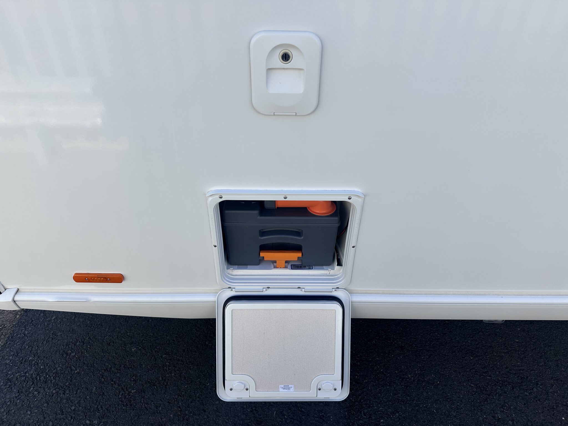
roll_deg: -2.3
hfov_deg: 71.6
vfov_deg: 56.8
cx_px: 284
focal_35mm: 24
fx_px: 394
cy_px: 213
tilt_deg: -34.5
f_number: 1.78
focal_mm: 6.86
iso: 80
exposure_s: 1/2203
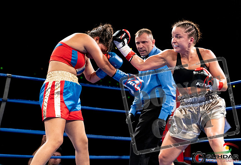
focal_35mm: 80
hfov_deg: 25.2
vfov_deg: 17.4
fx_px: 538
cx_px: 103
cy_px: 73
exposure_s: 1/800
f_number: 4
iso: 3200
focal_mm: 70
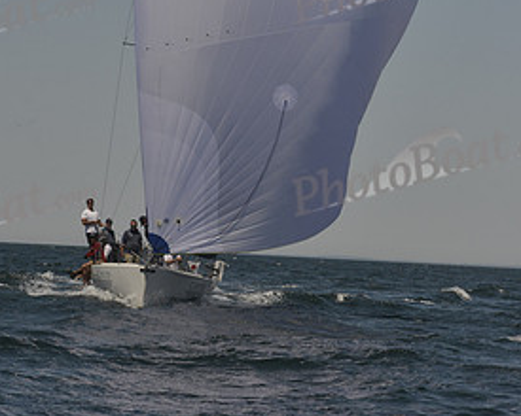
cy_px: -96
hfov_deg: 10.8
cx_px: 194
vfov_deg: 8.6
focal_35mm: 178
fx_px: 2745
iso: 280
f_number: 9
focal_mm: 90
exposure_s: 1/1250
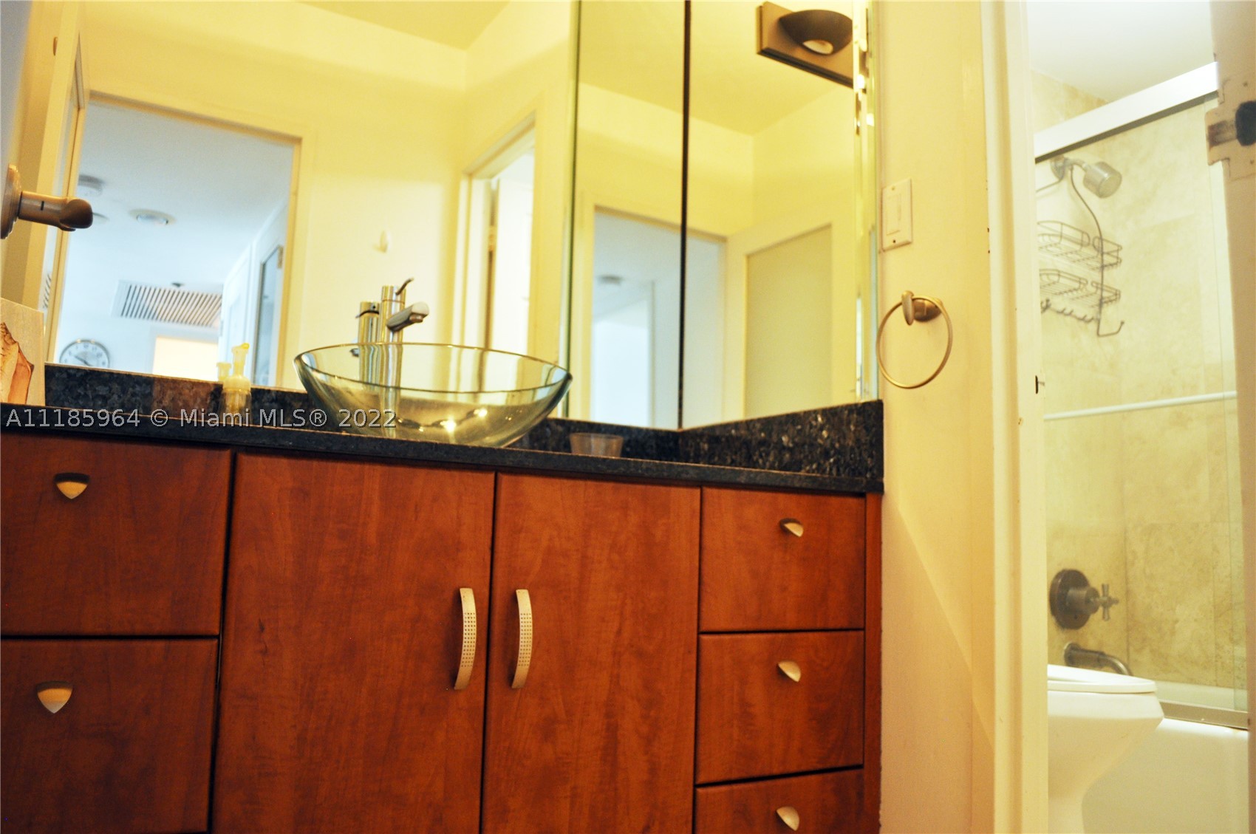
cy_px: 417
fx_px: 941
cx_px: 628
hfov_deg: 67.4
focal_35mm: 27
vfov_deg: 47.8
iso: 400
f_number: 3.5
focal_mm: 18
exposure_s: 1/50
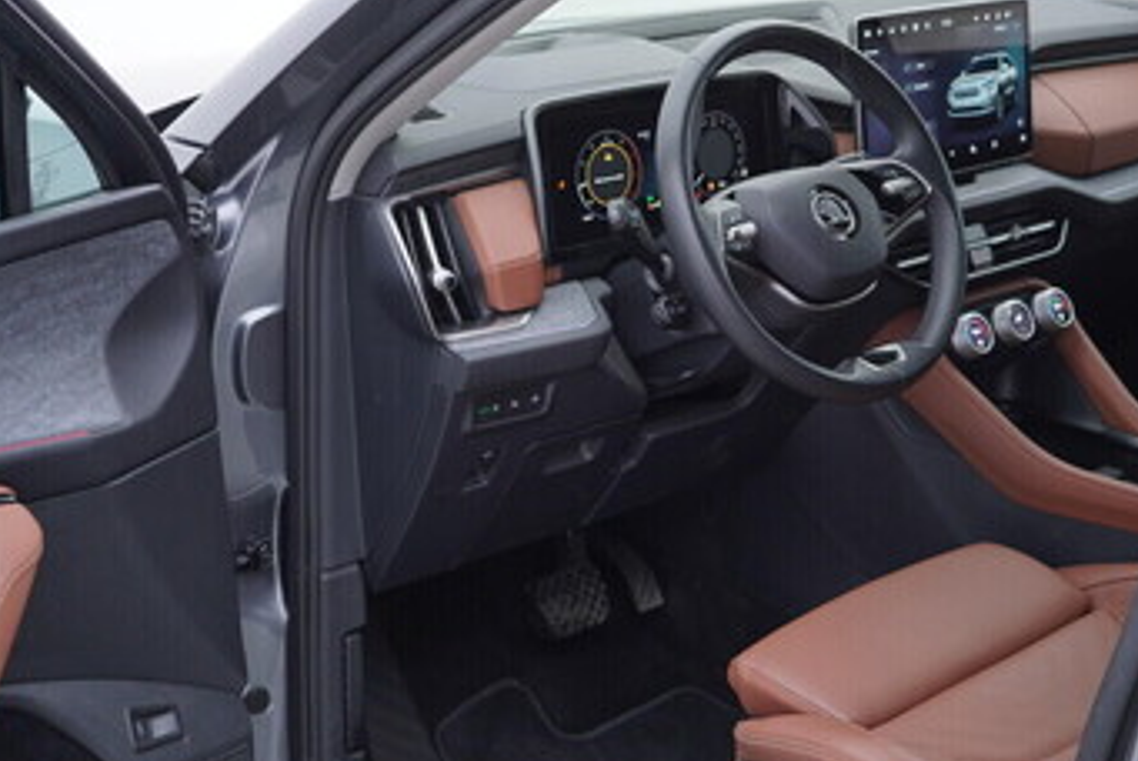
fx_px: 1835
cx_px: 684
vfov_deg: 23.4
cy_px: 275
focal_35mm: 58
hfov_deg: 34.3
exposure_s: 1/50
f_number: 3.2
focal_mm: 24
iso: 125
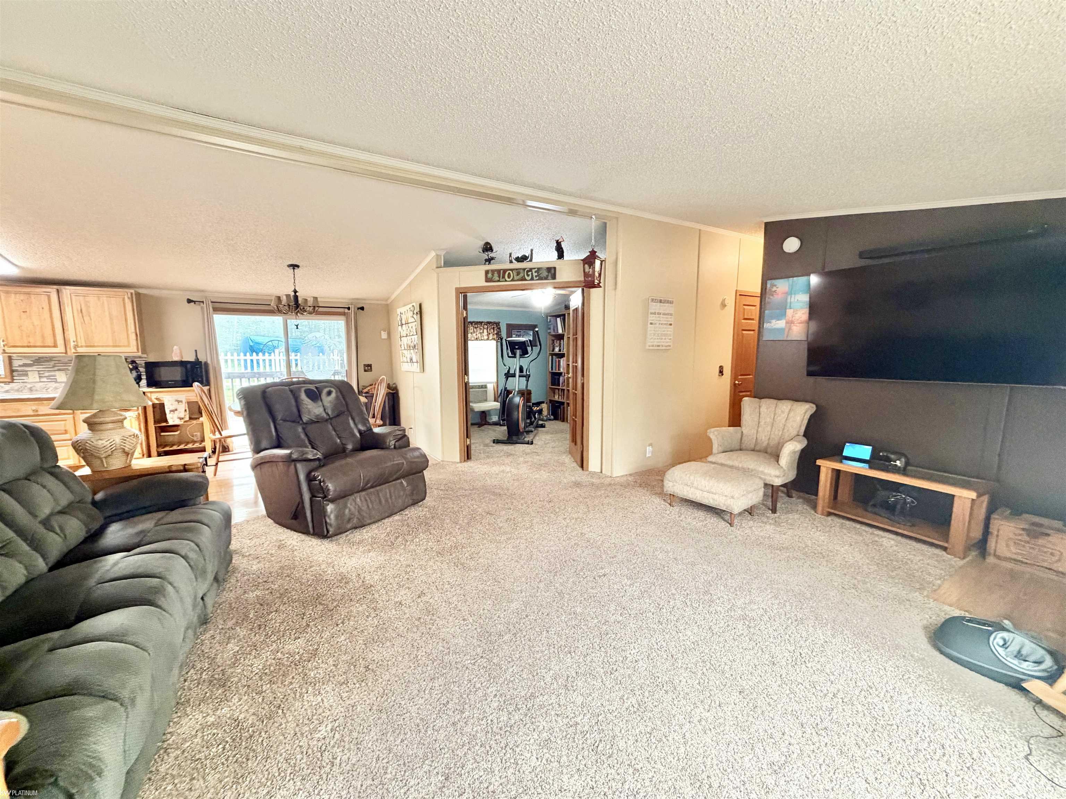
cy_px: 400
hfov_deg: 102.1
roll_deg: +0.4
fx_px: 431
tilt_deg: -6.7
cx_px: 533
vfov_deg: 85.7
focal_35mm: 14
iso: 320
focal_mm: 2.22
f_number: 2.2
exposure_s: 1/60
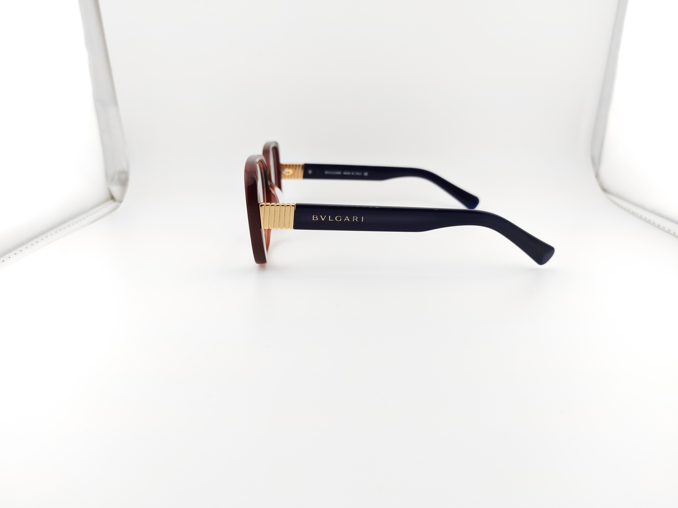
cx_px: 339
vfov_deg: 56.8
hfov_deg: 71.6
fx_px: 470
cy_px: 254
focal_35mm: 24
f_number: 1.9
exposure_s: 1/400
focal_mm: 6.12
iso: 1000
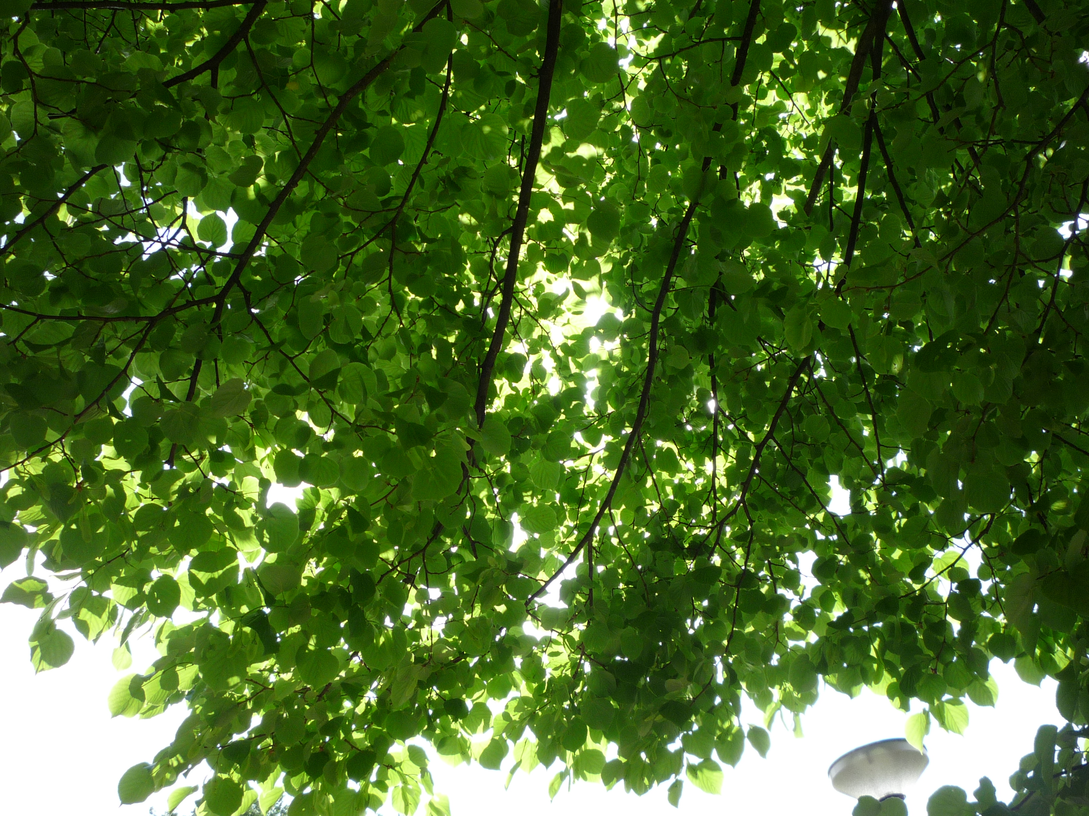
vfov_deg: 44.2
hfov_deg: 56.8
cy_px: 408
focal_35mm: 32
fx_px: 1007
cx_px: 544
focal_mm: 5.2
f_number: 4
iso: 100
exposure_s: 1/250
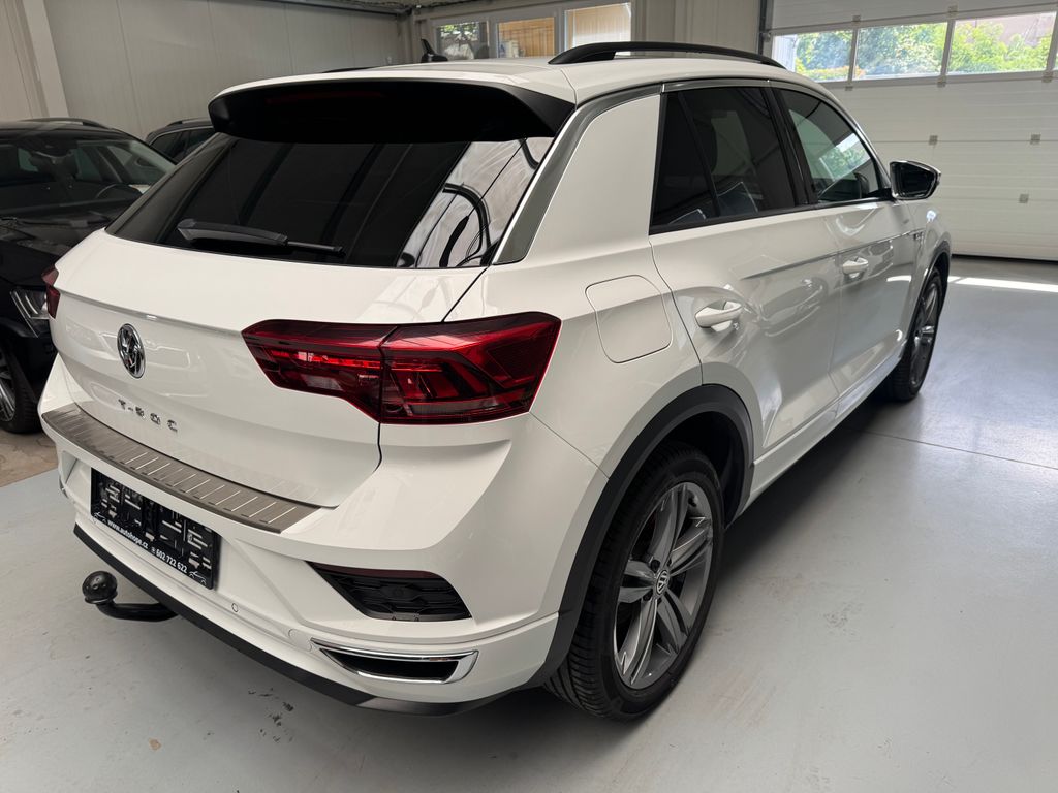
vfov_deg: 56.8
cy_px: 396
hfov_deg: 71.6
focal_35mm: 24
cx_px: 529
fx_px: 734
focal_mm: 6.76
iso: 80
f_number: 1.78
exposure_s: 1/294
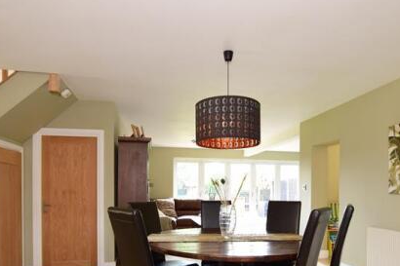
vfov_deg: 51.4
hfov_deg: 73.6
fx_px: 267
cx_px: 217
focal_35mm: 24
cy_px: 191
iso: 400
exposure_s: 1/2.5
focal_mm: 10
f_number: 11
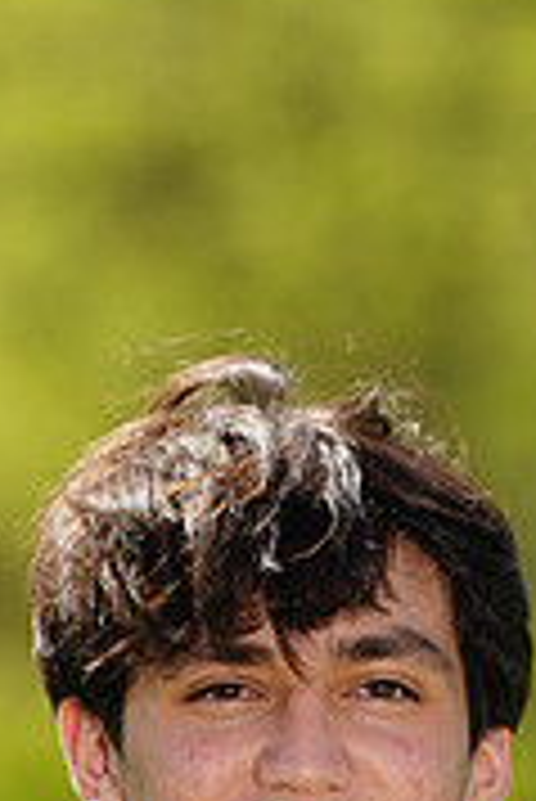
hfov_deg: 1.4
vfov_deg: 2.1
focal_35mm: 996
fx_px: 22199
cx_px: 322
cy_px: 1166
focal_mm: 306
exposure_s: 1/200
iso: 64
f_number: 6.3
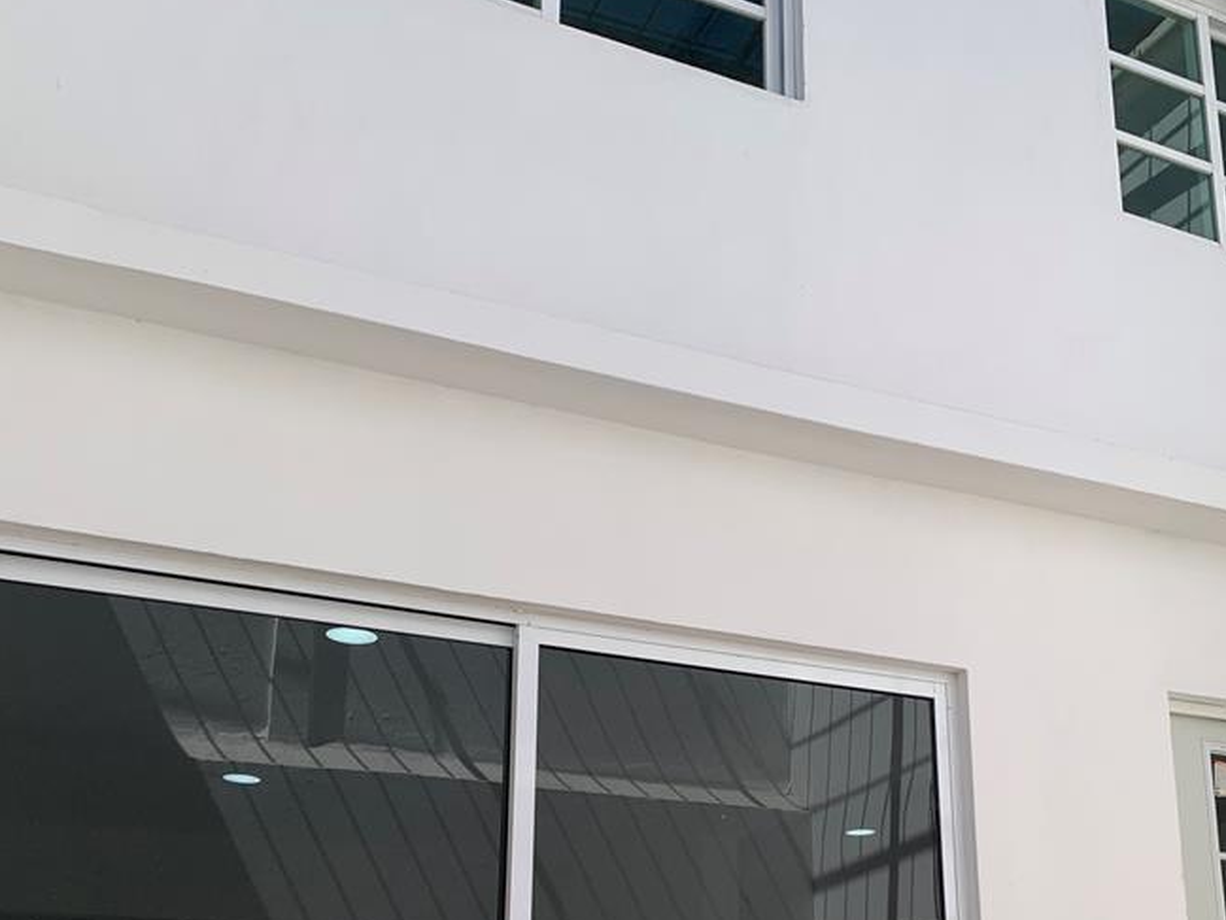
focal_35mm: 41
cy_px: 705
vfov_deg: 34.3
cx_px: 722
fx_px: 1452
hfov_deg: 45.6
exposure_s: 1/2114
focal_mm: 4.25
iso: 25
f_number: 1.8
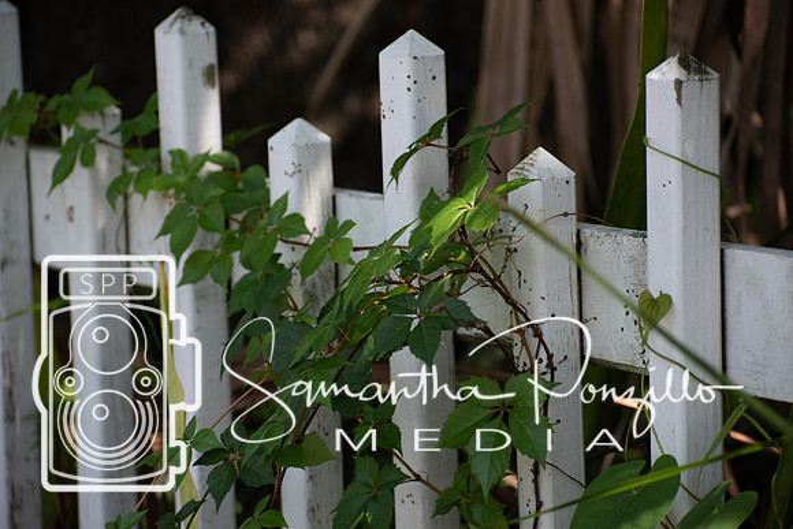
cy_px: 264
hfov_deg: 10.2
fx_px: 4461
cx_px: 396
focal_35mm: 202
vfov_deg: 6.8
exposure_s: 1/1000
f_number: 4.8
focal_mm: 135
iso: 560
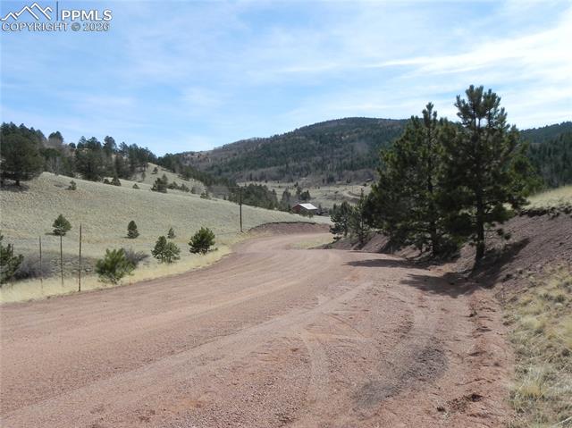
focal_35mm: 29
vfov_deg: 48.2
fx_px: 479
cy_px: 214
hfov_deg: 61.7
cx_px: 286
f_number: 8
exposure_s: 1/470
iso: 160
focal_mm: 5.2
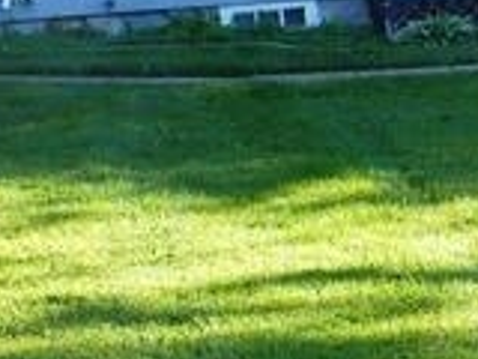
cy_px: -117
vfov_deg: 9.8
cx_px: 589
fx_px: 2044
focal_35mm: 148
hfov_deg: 13.0
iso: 100
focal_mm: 6.1
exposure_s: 1/200
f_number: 2.8
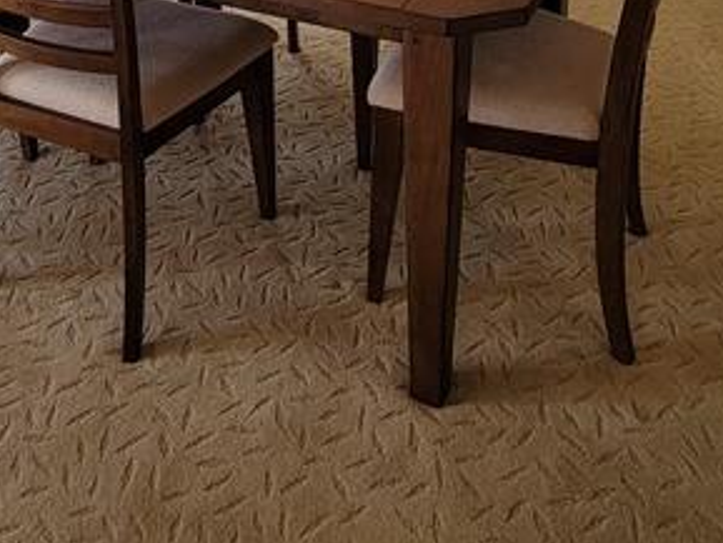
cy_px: -278
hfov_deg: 41.9
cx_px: 288
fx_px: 940
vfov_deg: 24.7
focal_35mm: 45
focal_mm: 2.2
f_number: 2.2
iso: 100
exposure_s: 1/60
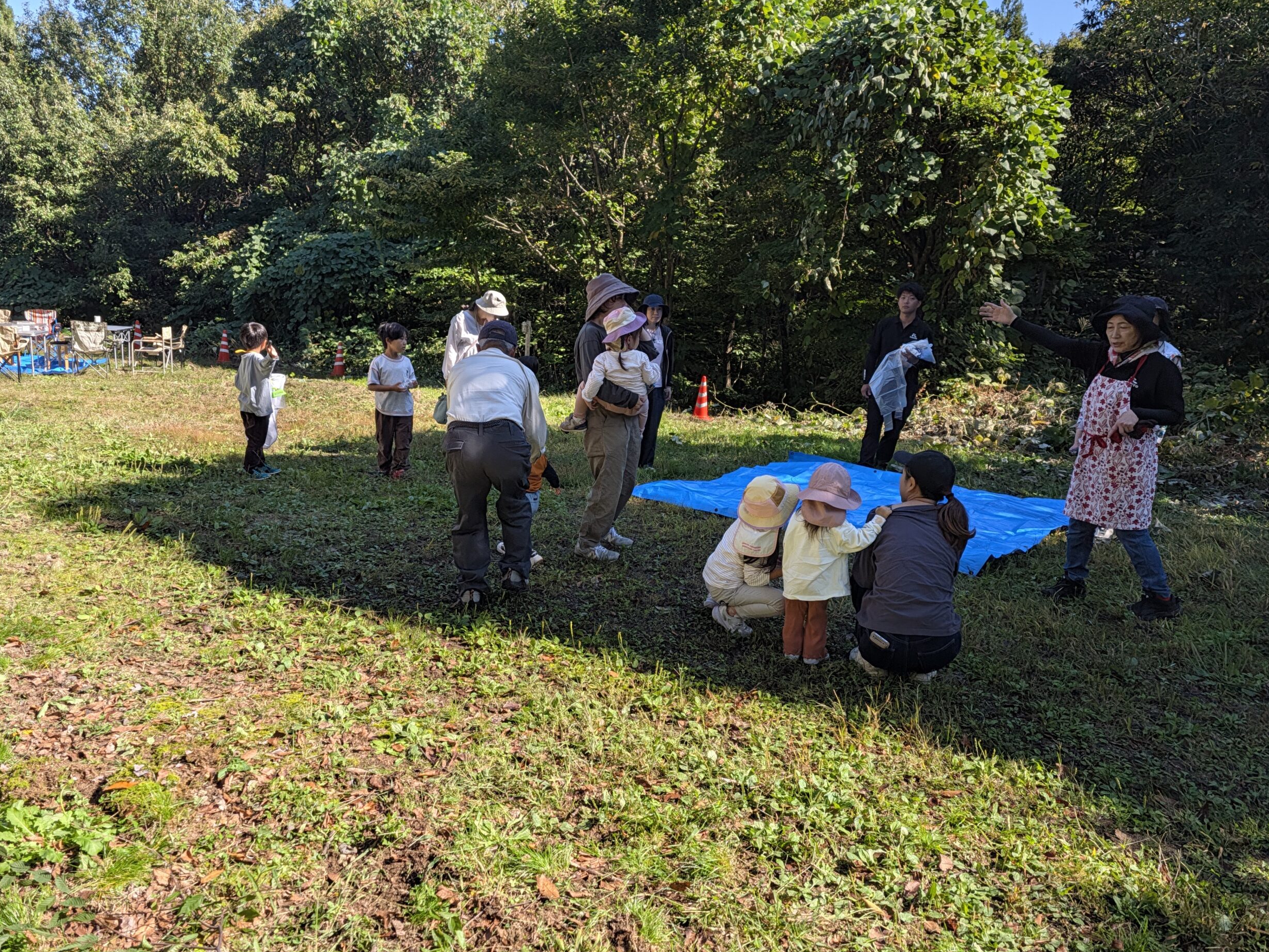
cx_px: 637
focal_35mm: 24
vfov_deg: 56.8
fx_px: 880
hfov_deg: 71.6
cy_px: 486
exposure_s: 1/477
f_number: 1.7
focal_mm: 5.28
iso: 15
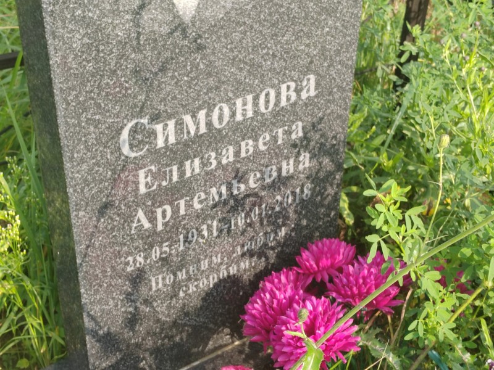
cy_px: 185
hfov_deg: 27.8
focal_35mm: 70
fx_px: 999
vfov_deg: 21.0
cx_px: 247
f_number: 1.9
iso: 100
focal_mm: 5.52
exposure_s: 1/240
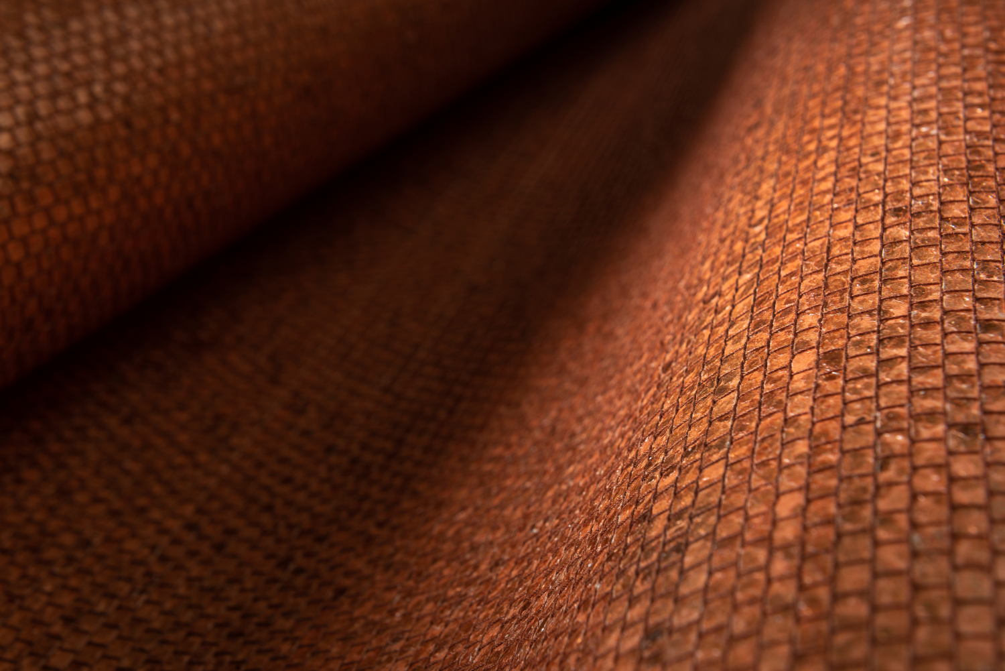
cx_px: 502
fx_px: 1564
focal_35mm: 56
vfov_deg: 24.2
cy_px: 336
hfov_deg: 35.6
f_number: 9
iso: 31
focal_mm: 56
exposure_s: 1/160
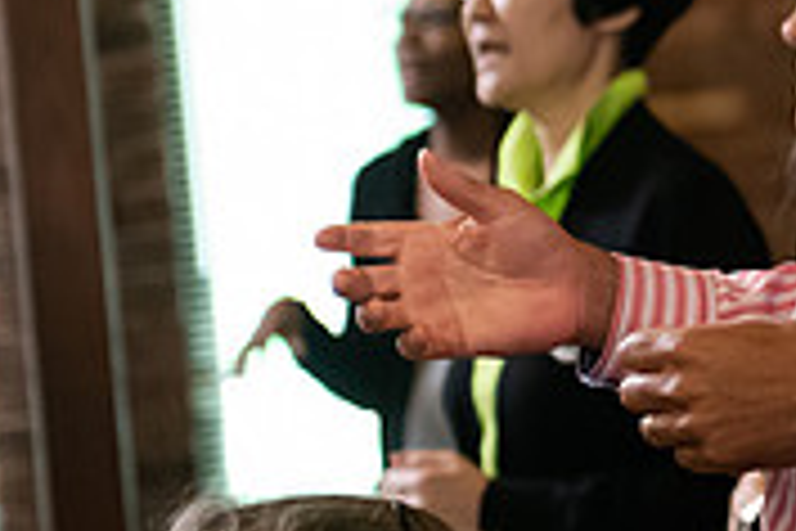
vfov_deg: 6.3
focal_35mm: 216
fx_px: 4776
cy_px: 7
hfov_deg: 9.4
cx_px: 881
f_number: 3.2
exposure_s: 1/160
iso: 3200
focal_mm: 66
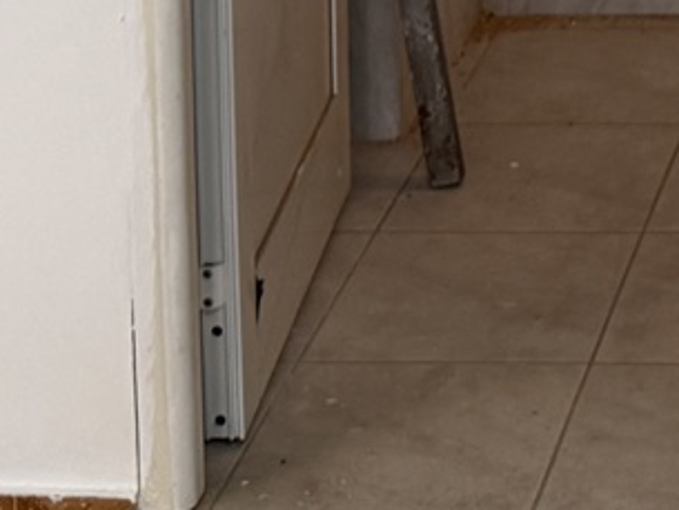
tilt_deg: -3.6
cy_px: -880
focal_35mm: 151
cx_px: 1071
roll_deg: +0.1
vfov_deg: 8.6
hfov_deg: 12.3
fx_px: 2963
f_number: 1.78
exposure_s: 1/100
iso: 160
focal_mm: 6.76
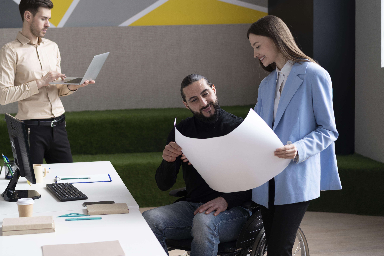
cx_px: 154
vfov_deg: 20.6
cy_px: 121
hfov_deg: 30.4
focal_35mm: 66
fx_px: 704
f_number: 2.8
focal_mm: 55
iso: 160
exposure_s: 1/200
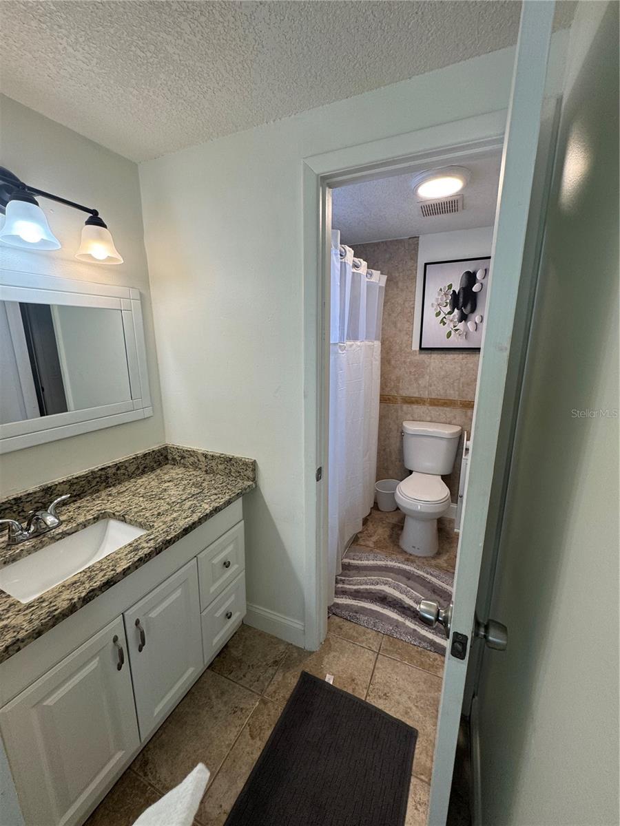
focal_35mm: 14
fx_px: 334
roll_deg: +0.4
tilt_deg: -12.0
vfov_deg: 102.1
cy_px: 413
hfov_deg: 85.7
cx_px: 310
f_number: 2.2
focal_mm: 2.22
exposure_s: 1/120
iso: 100
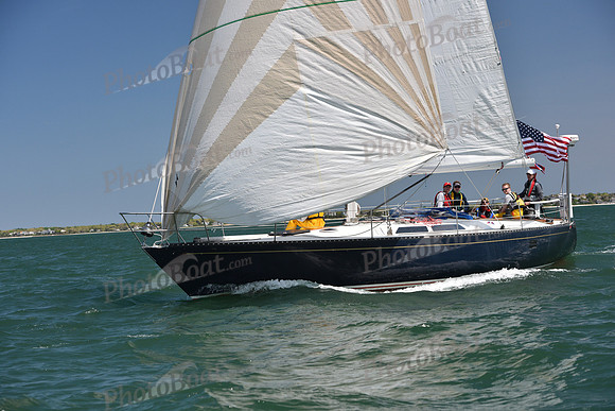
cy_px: 206
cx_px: 308
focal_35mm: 86
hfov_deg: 23.6
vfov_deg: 15.9
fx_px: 1469
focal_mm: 86
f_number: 5.6
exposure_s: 1/800
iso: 320
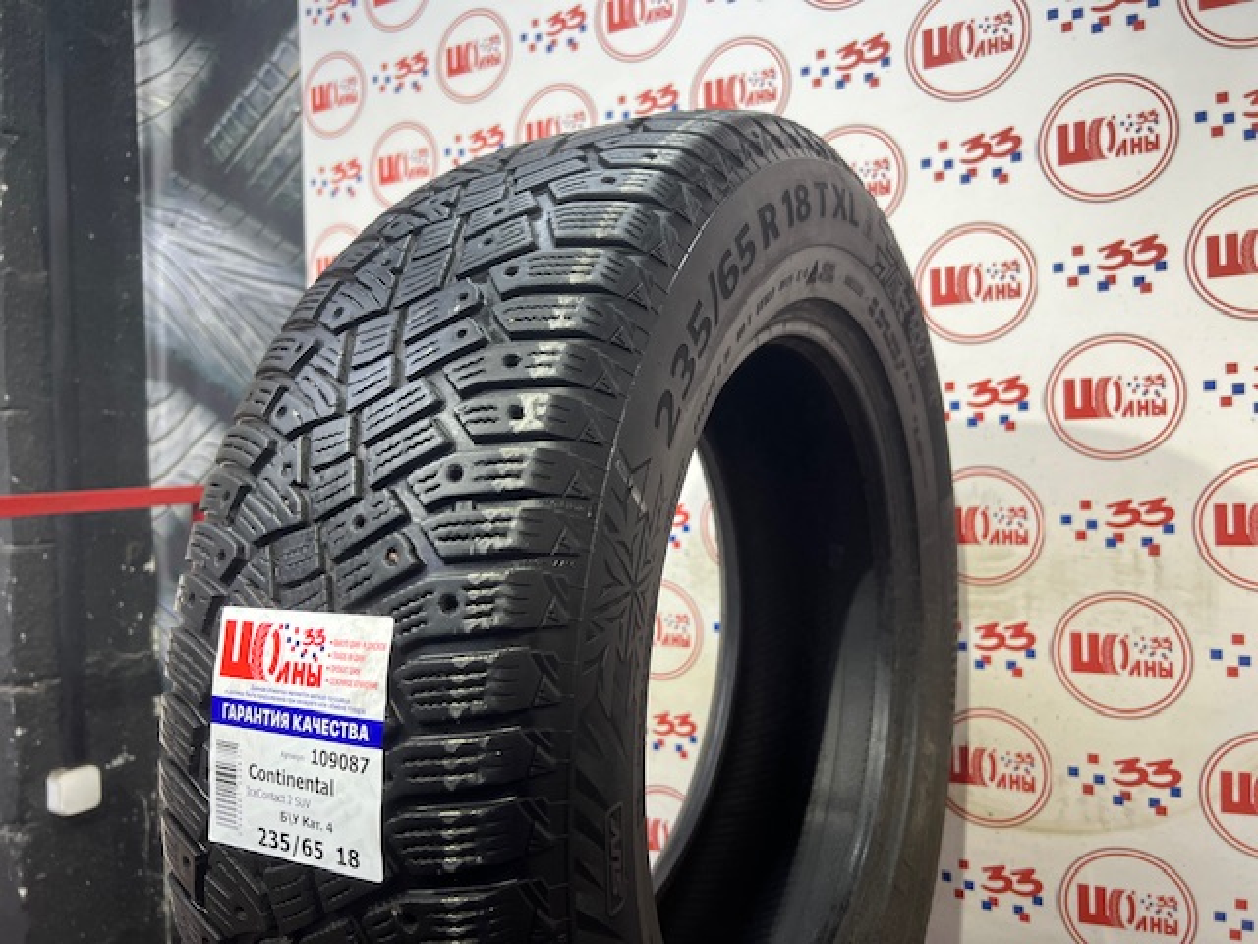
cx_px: 629
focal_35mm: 26
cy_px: 472
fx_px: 945
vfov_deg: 53.1
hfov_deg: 67.3
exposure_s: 1/100
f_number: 1.5
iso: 80
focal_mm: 5.7
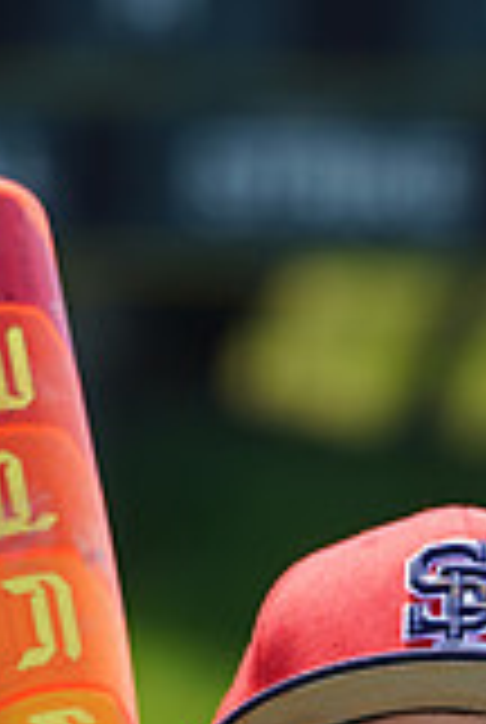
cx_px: 259
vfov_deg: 2.6
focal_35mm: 795
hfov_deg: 1.7
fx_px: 16029
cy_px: 1300
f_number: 7.1
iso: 100
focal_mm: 221
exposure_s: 1/250
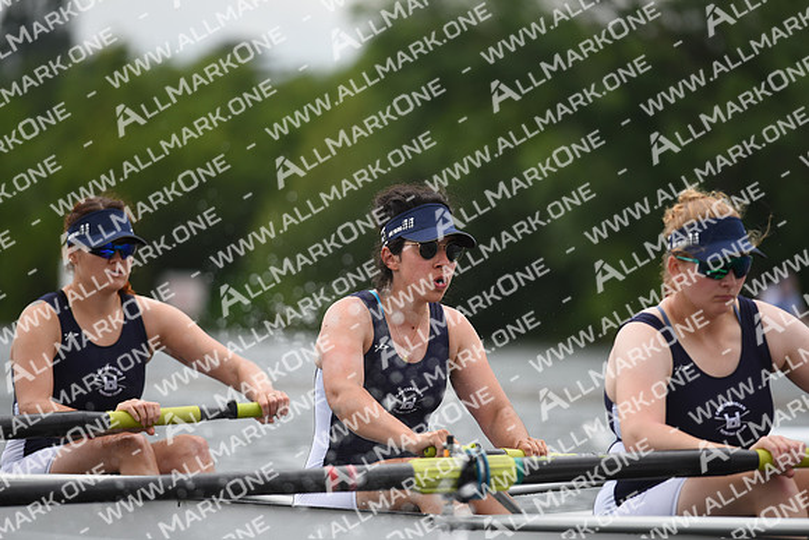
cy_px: 270
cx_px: 404
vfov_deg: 4.6
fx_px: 6743
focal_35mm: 300
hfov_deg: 6.9
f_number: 4
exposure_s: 1/1600
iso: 250
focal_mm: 300
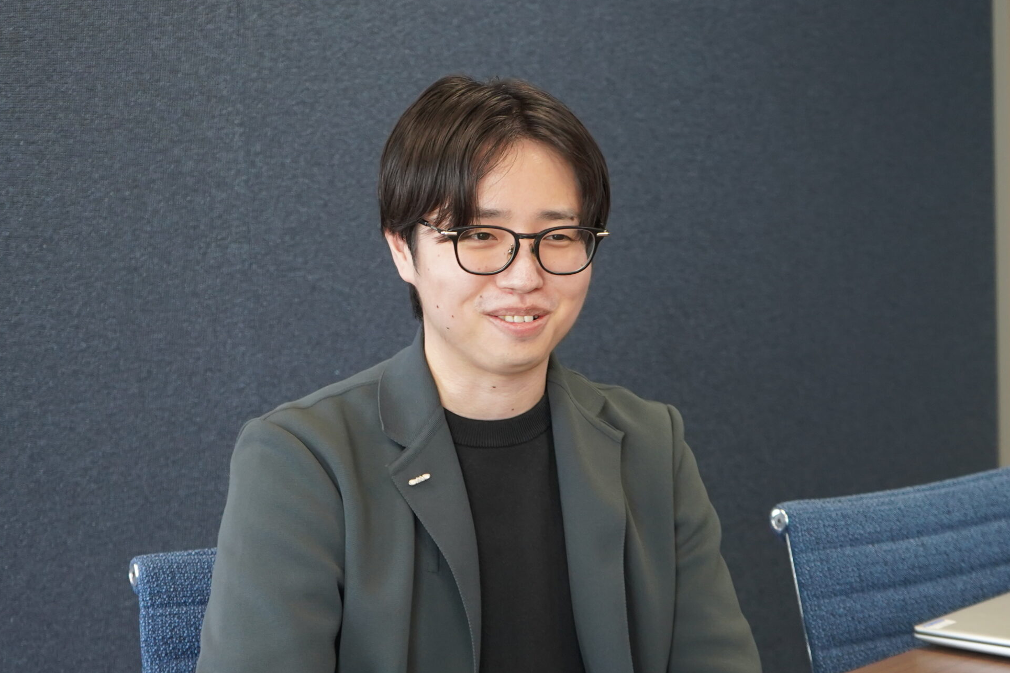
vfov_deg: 18.7
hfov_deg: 27.7
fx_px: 2048
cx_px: 504
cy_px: 351
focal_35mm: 73
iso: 1250
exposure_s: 1/160
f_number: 4
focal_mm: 37
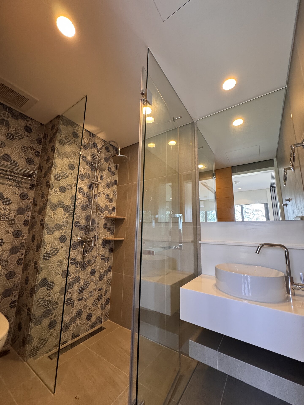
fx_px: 164
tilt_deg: +12.8
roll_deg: -0.9
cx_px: 152
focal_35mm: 14
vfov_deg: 102.1
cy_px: 202
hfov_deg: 85.7
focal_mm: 2.22
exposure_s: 1/100
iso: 320
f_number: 2.2
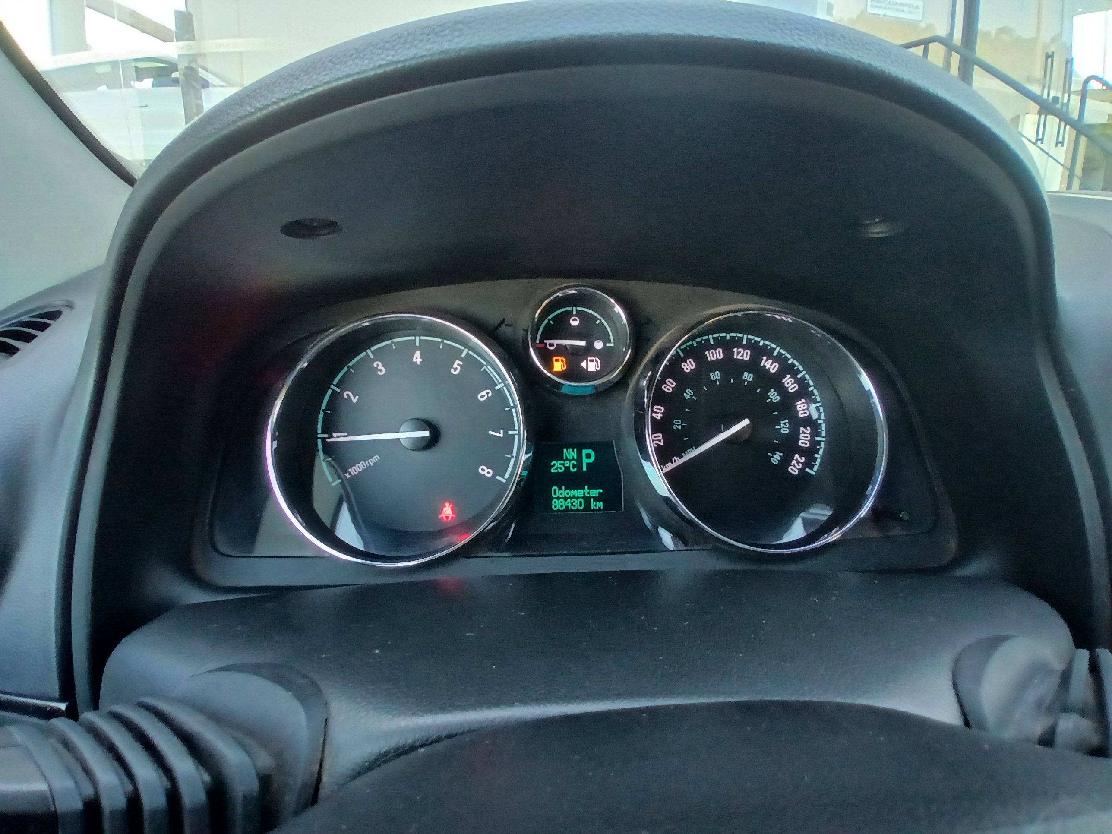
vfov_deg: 74.7
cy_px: 417
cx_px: 556
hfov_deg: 91.0
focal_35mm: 17
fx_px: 546
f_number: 2.2
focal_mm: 1.4
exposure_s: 1/30
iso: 200
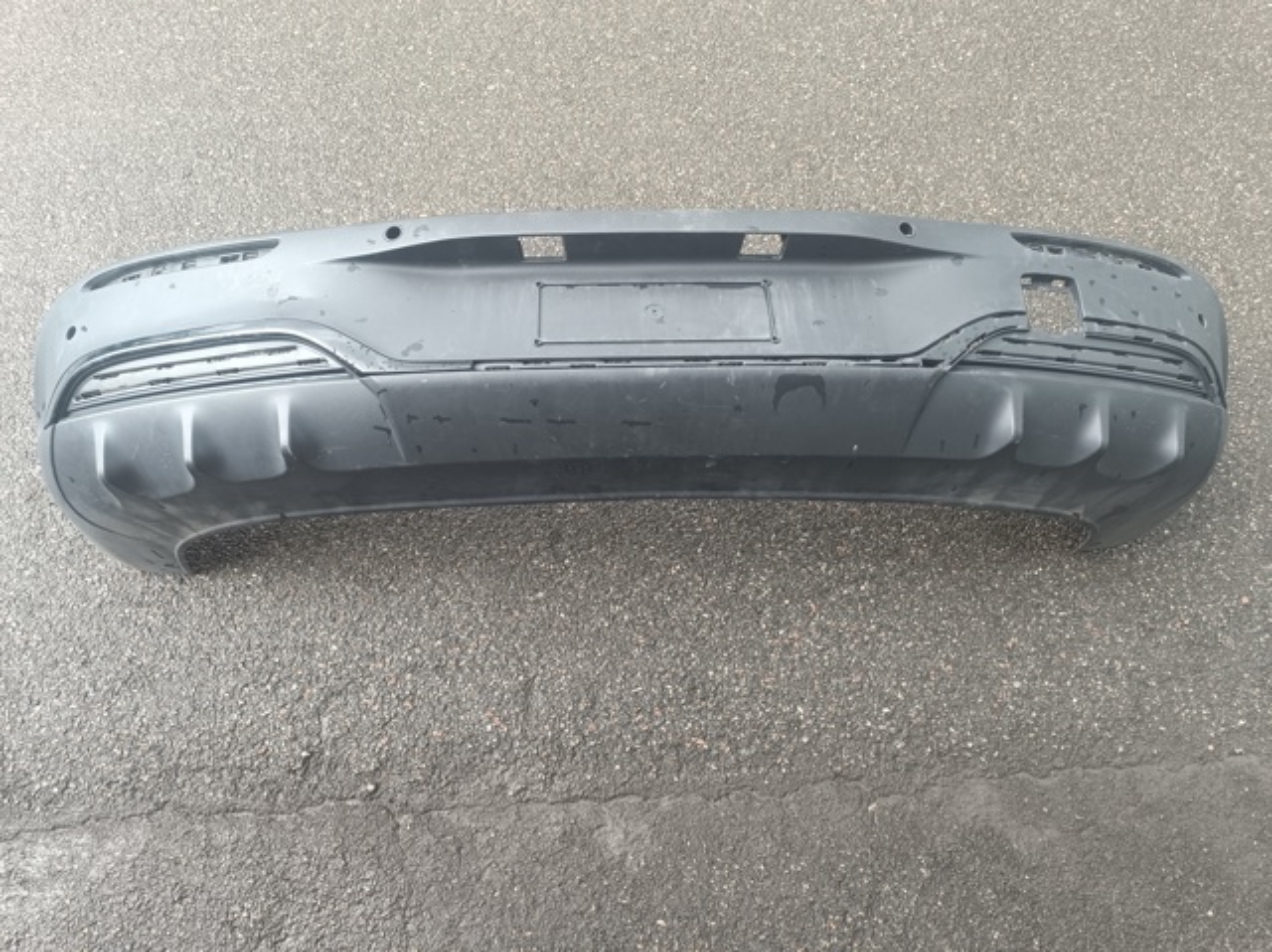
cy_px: 476
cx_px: 636
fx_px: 881
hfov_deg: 71.6
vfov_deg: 56.8
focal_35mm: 24
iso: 177
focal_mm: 6.14
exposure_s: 1/100
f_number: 1.65
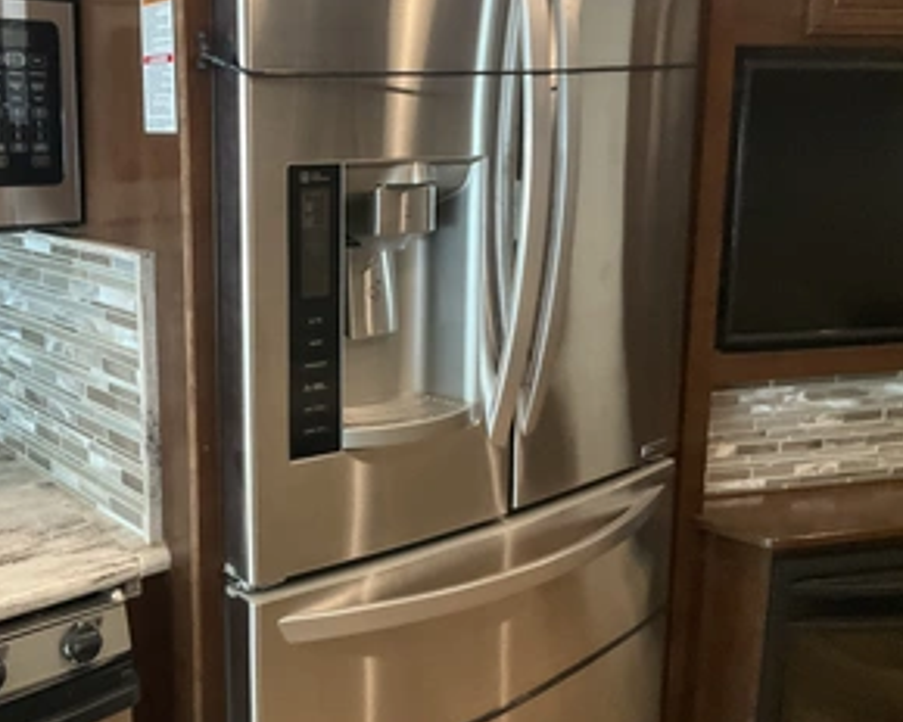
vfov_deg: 38.2
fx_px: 1042
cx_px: 286
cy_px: 311
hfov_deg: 46.0
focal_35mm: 39
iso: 320
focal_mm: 3
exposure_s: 1/42
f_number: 1.8
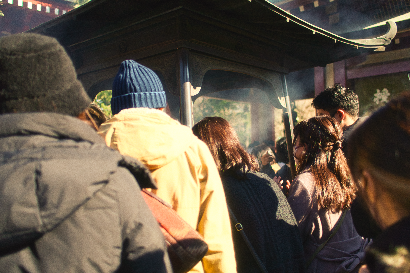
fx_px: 410
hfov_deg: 53.1
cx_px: 205
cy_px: 136
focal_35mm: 36
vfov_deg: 36.9
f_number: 1.8
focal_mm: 24
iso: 200
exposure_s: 1/2000
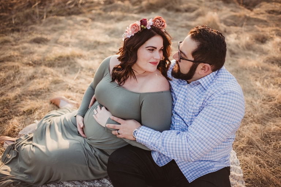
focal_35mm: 35
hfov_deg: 54.5
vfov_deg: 37.8
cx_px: 140
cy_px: 94
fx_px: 273
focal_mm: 35
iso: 100
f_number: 1.8
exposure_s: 1/500
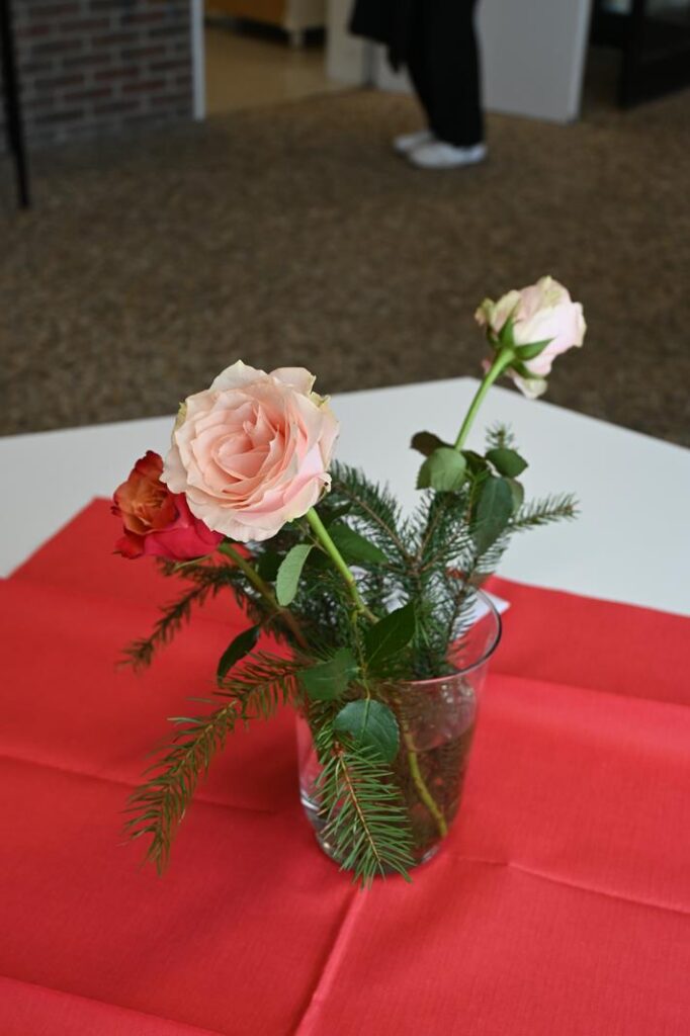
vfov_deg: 43.6
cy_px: 518
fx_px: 1295
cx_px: 345
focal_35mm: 45
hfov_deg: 29.8
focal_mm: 30
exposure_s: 1/50
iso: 400
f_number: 4.8
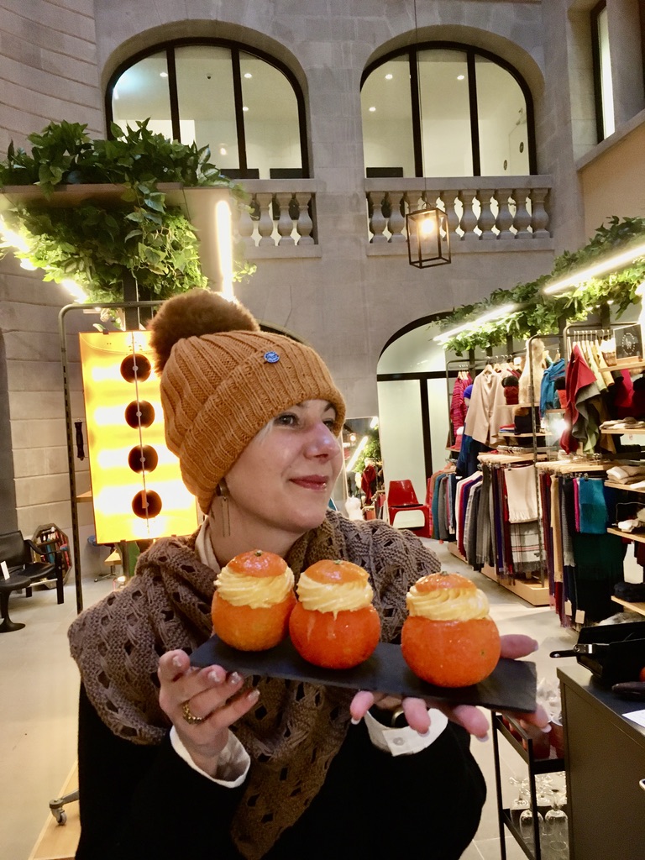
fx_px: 720
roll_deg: +4.4
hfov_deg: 48.2
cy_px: 430
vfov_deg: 61.7
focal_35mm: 29
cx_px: 322
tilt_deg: -0.4
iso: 200
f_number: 2.2
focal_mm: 4.15
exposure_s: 1/20
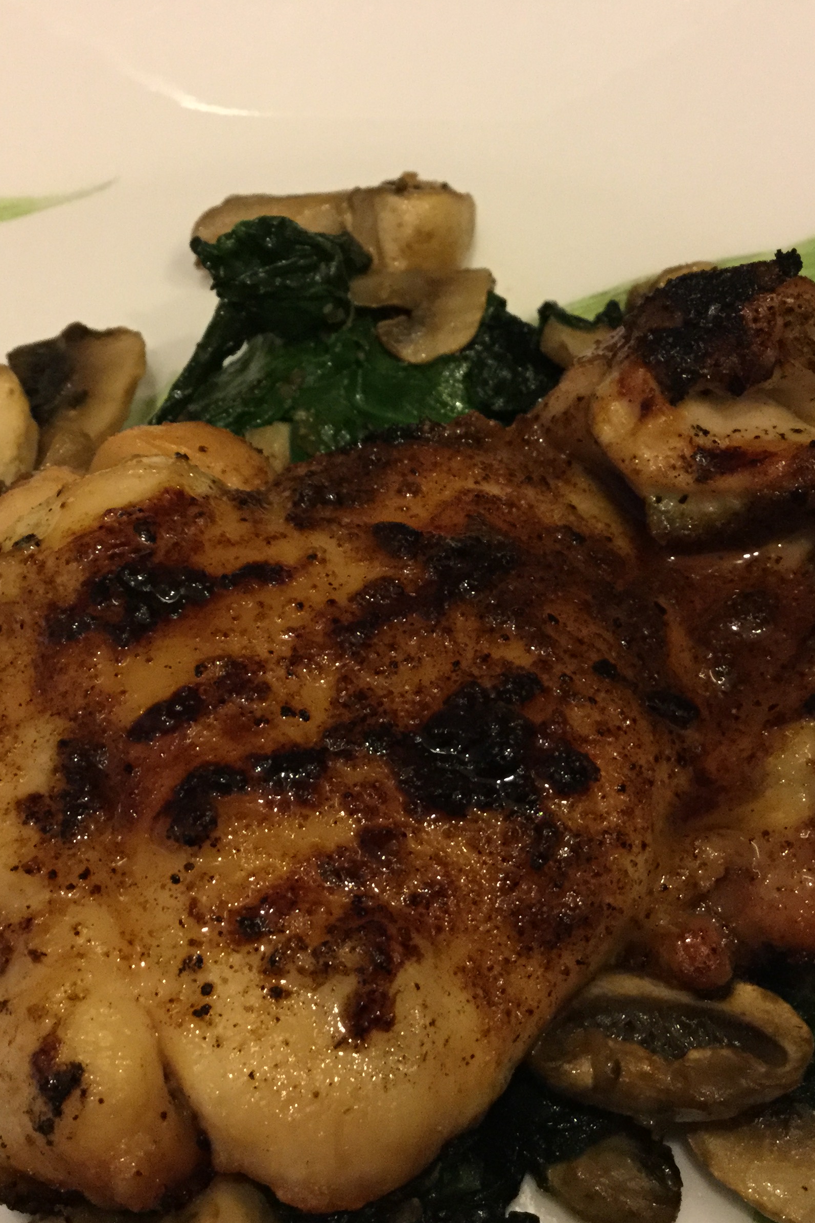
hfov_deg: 30.5
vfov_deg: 44.5
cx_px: 401
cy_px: 622
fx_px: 1494
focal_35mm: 44
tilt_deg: -53.5
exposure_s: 1/15
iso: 200
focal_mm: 3.3
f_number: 2.4
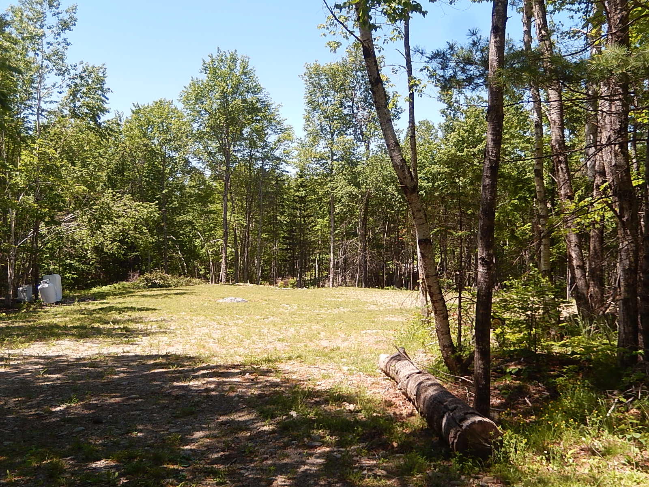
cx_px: 324
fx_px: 675
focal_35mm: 36
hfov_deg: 51.4
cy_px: 244
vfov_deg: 39.7
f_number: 4
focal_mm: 6.5
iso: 125
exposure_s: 1/400
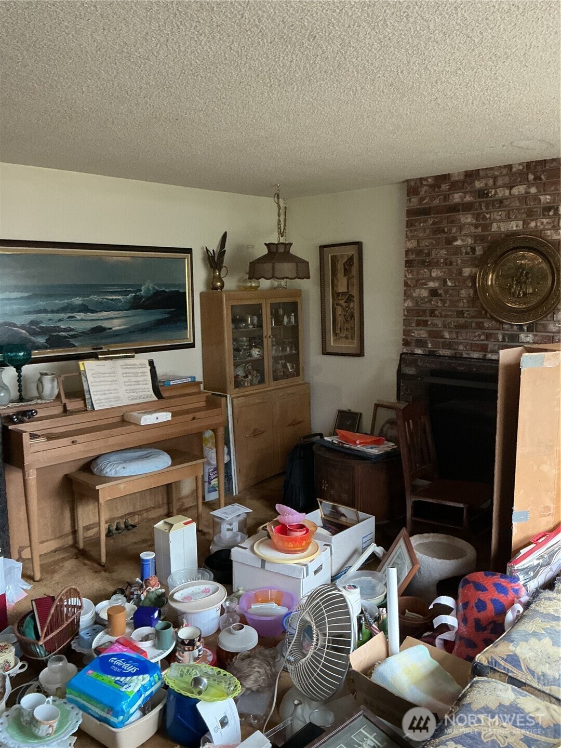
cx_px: 280
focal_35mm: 29
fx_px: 627
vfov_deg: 61.7
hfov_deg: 48.2
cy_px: 374
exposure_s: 1/60
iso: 250
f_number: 1.8
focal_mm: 3
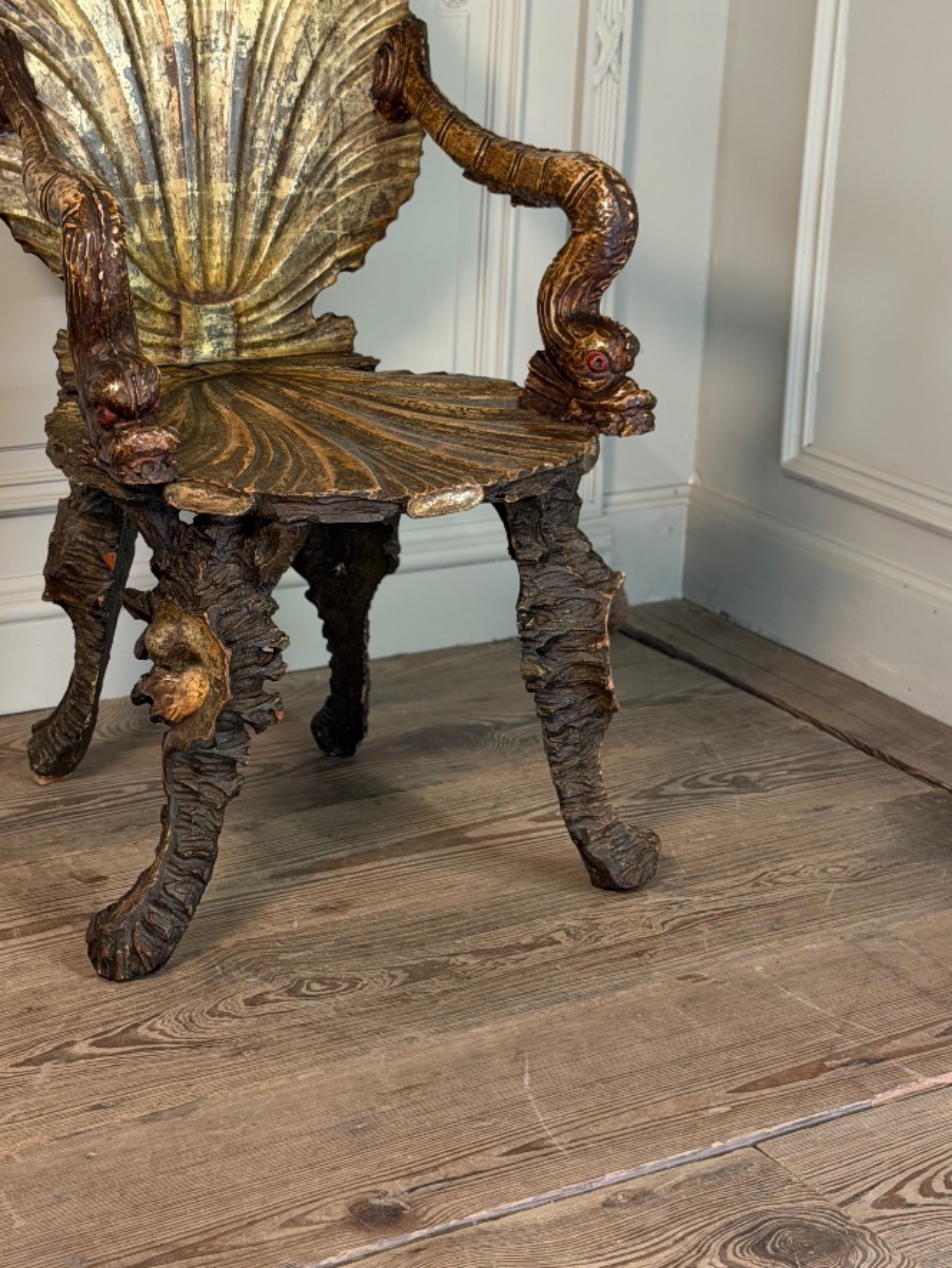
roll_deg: -0.6
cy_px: 454
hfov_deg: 22.5
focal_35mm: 65
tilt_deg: -14.2
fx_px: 2382
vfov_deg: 29.7
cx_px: 334
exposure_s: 1/50
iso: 160
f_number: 1.78
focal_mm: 6.76
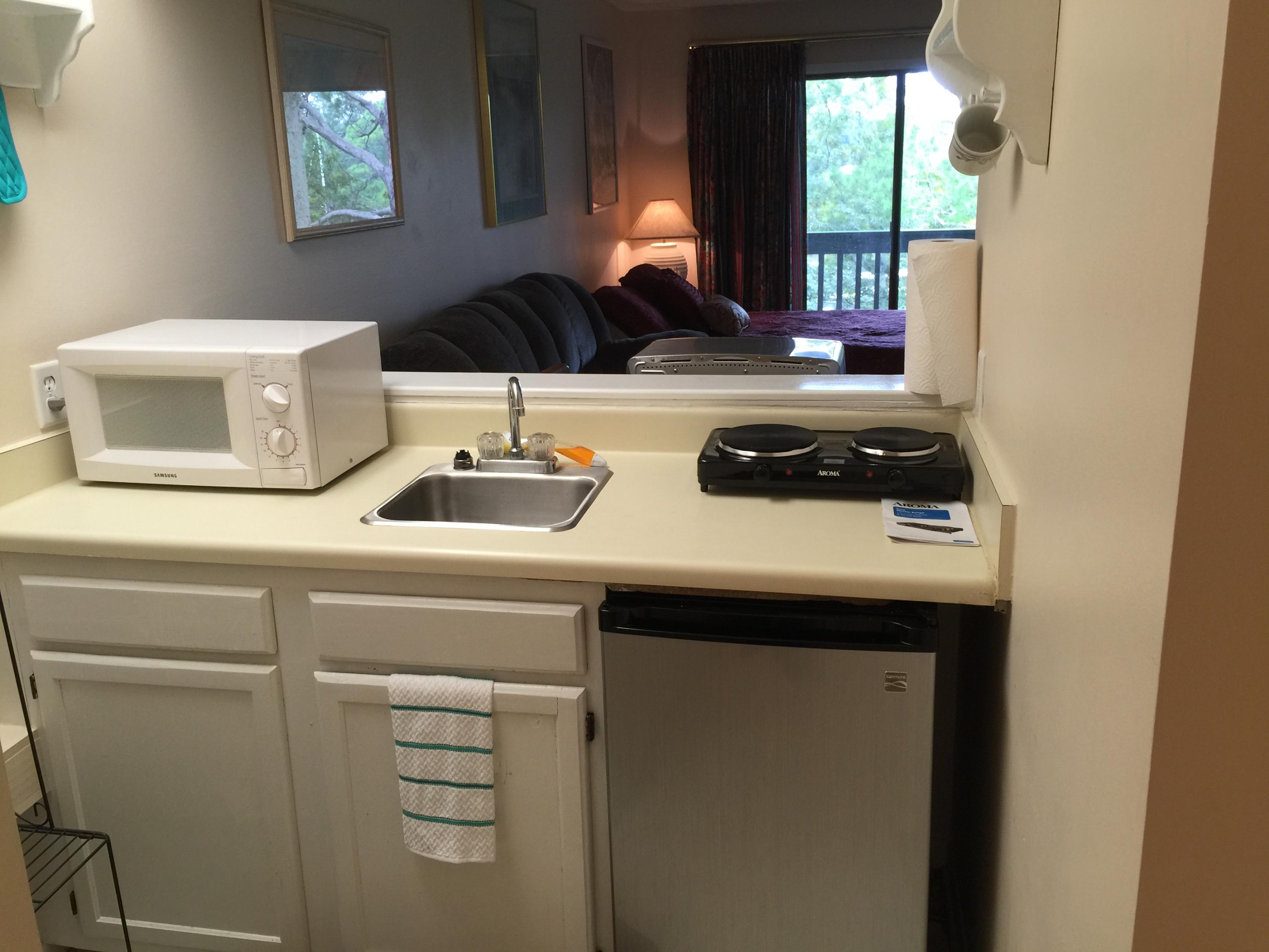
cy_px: 476
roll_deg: +1.3
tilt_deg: -14.7
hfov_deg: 61.7
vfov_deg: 48.2
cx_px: 634
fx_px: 1063
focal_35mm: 29
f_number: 2.2
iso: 40
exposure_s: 1/30
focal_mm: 4.15
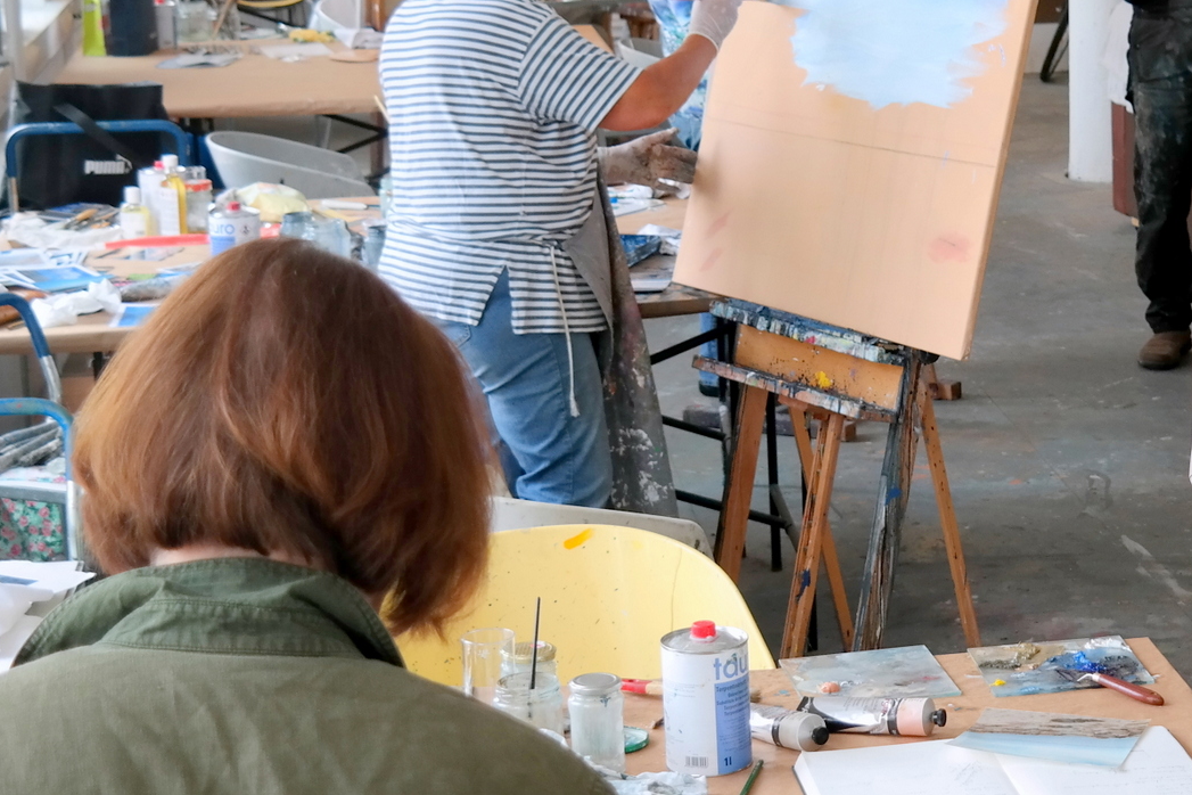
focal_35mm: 94
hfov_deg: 21.4
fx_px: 3112
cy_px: 296
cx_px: 988
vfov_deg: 14.5
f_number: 4
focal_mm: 27
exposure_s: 1/80
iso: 200
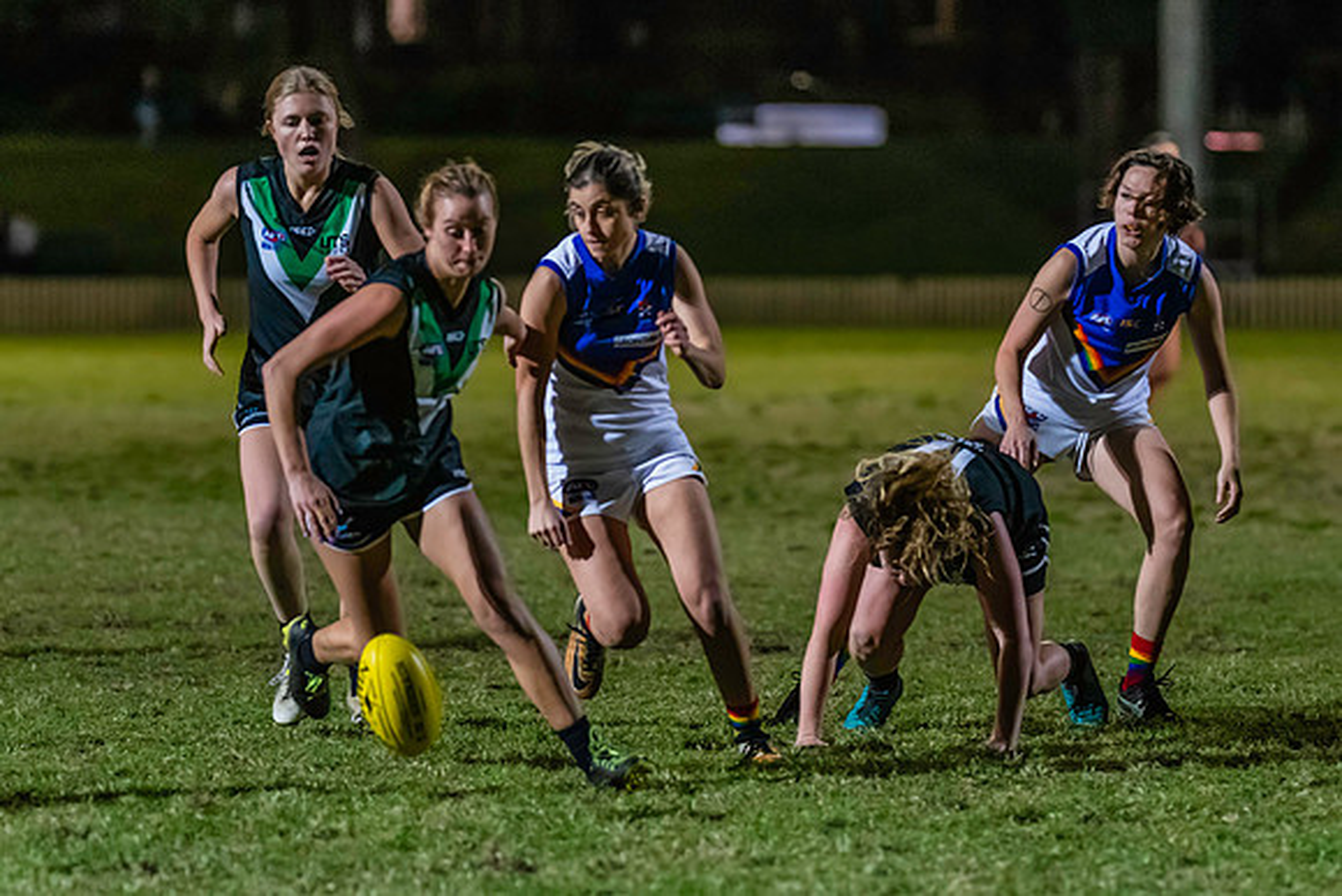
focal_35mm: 250
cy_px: 370
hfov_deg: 8.2
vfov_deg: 5.5
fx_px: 9328
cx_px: 801
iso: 10000
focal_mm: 180
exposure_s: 1/1000
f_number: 2.8
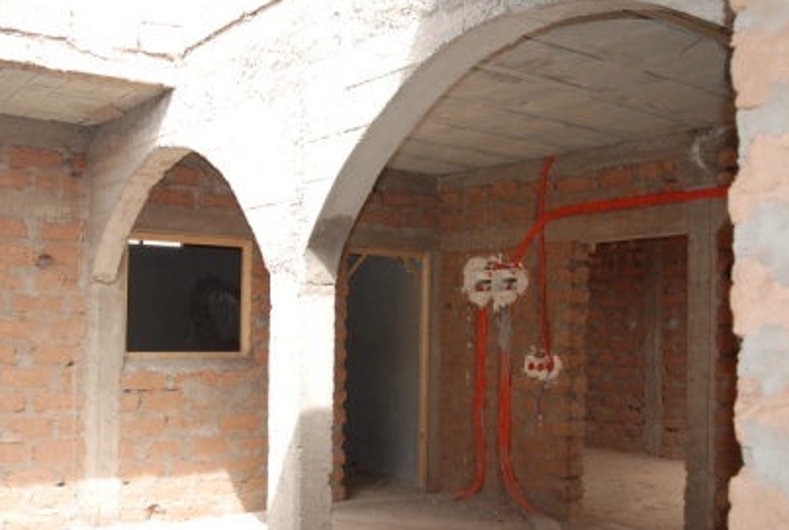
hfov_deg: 48.3
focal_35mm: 40
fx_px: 879
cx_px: 372
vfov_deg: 33.6
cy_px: 285
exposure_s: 1/200
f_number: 4.5
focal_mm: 24
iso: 200
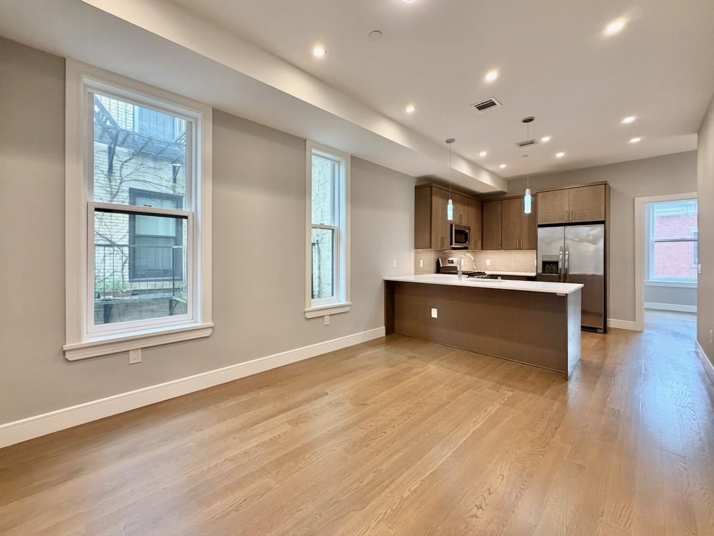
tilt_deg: -0.2
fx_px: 289
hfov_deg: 102.1
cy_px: 268
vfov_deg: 85.7
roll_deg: +0.0
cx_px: 357
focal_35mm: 14
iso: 320
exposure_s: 1/120
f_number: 2.2
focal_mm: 2.22
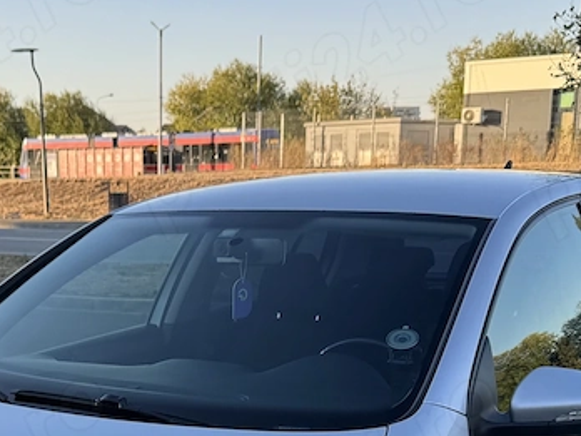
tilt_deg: -17.9
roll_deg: +1.1
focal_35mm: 69
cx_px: 120
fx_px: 1158
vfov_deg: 19.8
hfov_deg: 27.6
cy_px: 541
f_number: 1.78
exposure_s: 1/747
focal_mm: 6.76
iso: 80
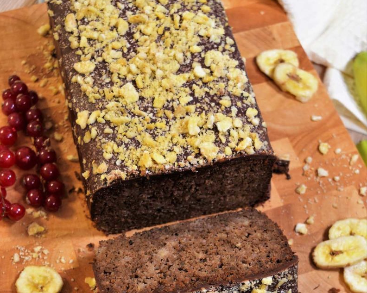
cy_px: 267
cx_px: 182
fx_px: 695
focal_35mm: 64
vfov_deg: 23.2
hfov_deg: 29.6
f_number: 4.5
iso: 800
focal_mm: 30
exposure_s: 1/60
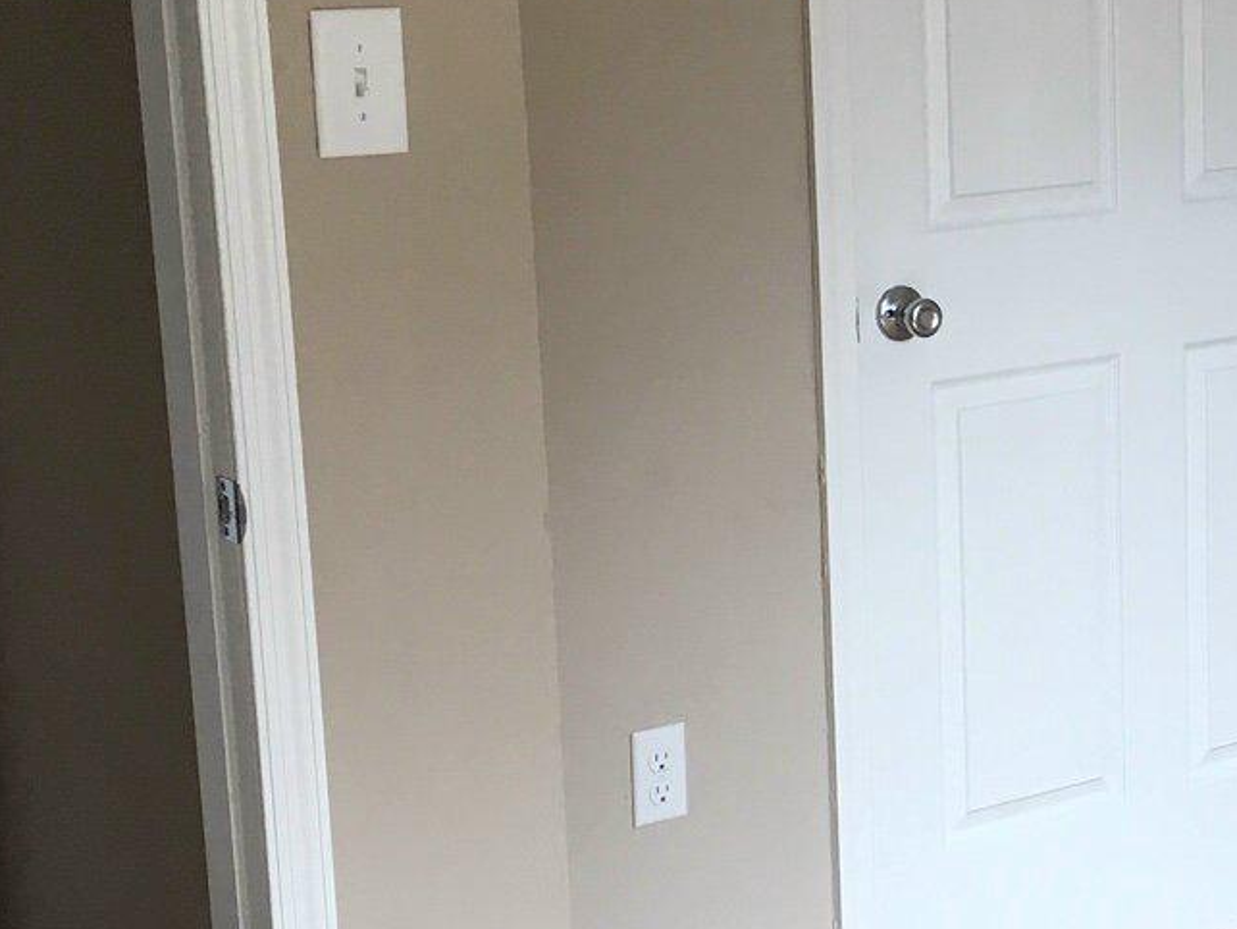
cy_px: 536
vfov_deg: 16.2
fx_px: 3253
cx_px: 1399
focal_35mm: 91
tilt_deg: -13.5
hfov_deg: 20.4
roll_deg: -0.1
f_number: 2.2
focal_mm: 4.15
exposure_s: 1/40
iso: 25
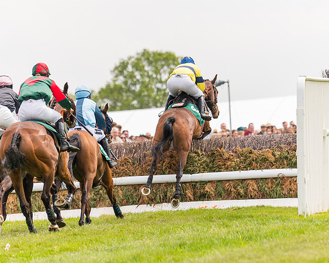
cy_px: 129
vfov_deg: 4.5
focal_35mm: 344
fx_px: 3350
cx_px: 163
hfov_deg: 5.6
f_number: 4
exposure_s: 1/2500
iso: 400
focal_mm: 200
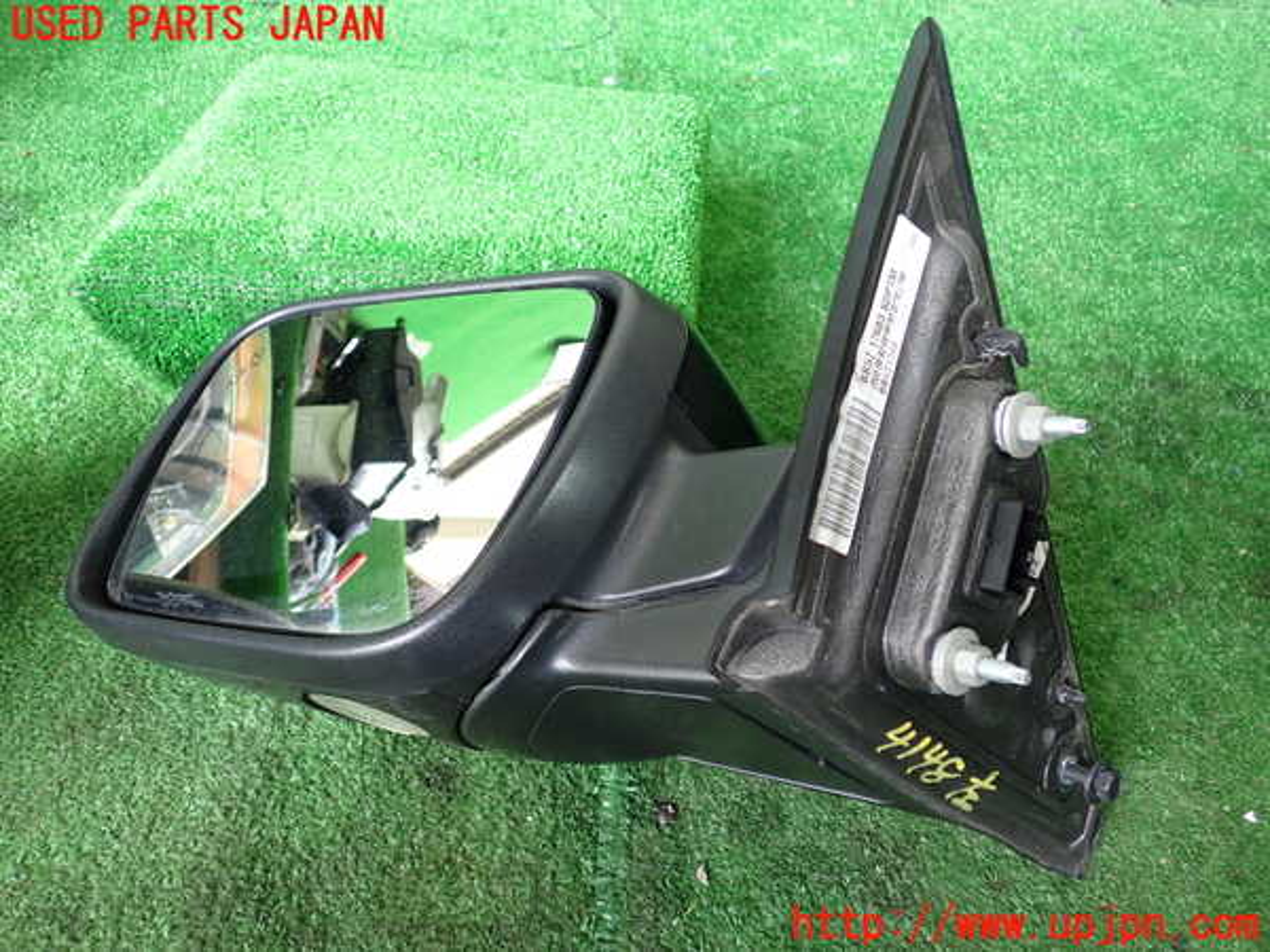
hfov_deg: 60.0
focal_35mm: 30
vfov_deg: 46.8
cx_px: 635
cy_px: 476
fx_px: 1101
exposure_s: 1/50
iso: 200
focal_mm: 5.4
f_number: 2.3
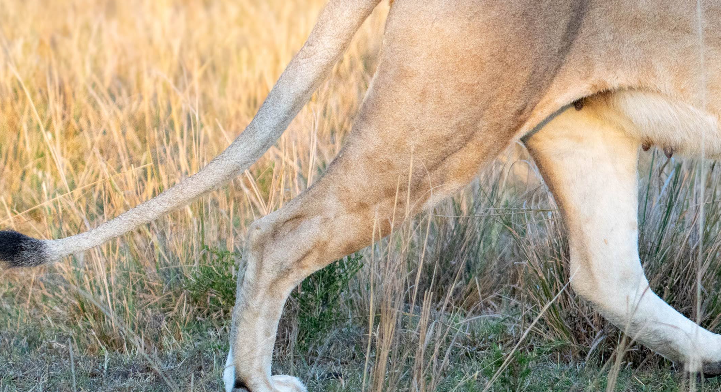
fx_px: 10885
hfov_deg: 3.8
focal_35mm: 574
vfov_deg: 2.1
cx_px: 926
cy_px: 164
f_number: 5.6
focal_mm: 200
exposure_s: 1/800
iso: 1250
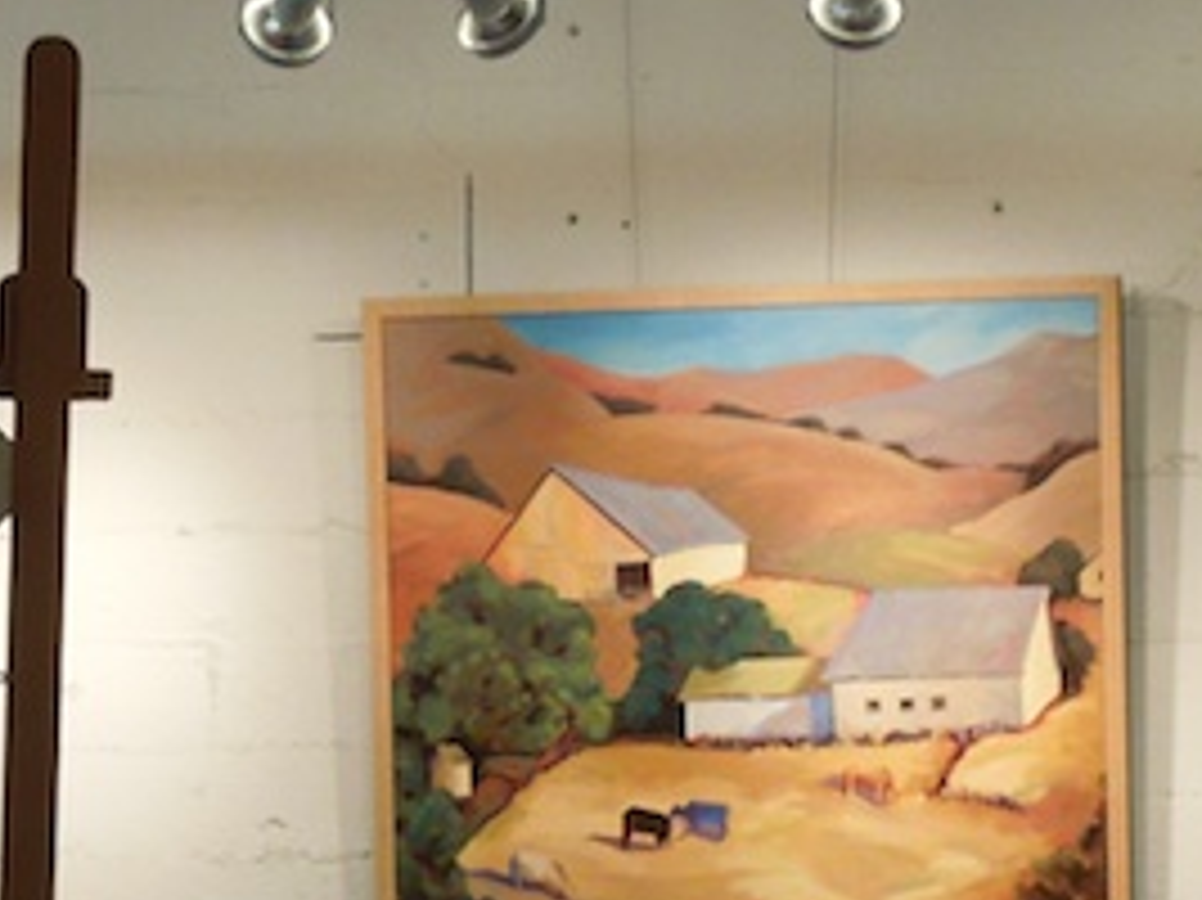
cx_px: 779
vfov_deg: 7.3
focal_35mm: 202
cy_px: 1251
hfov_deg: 9.8
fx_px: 7011
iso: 250
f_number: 4.2
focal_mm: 9.8
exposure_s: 1/50
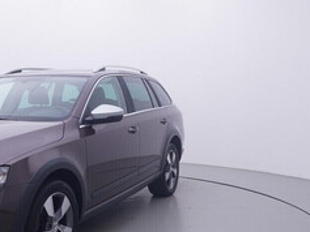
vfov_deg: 29.1
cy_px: 121
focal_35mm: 50
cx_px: 71
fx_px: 449
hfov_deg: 37.0
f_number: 5
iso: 200
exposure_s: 1/80
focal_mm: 15
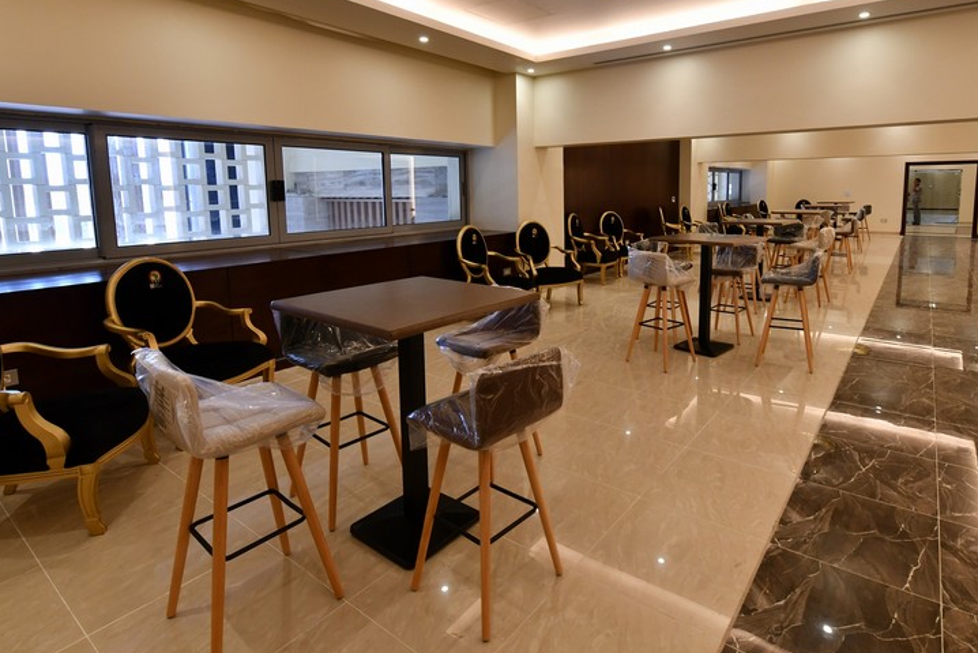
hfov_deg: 86.4
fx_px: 516
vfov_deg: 63.8
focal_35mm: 19
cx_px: 556
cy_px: 252
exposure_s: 1/30
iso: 800
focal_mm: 14
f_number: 6.3
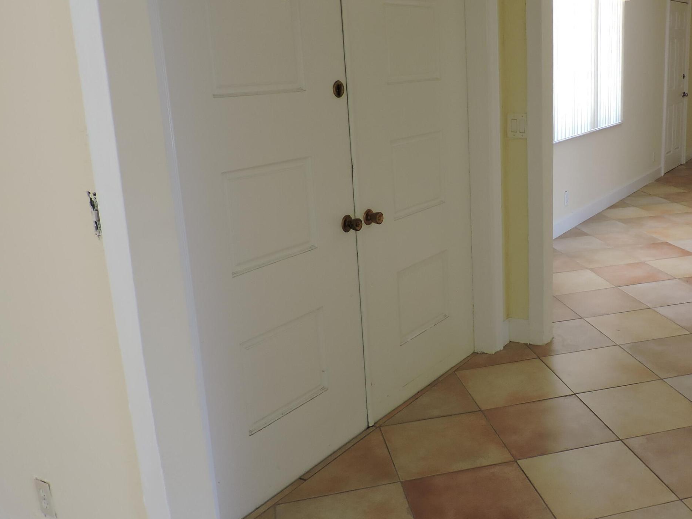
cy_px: 252
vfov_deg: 38.7
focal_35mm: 37
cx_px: 489
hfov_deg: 48.8
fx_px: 740
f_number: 3
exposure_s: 1/30
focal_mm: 4.3
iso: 110
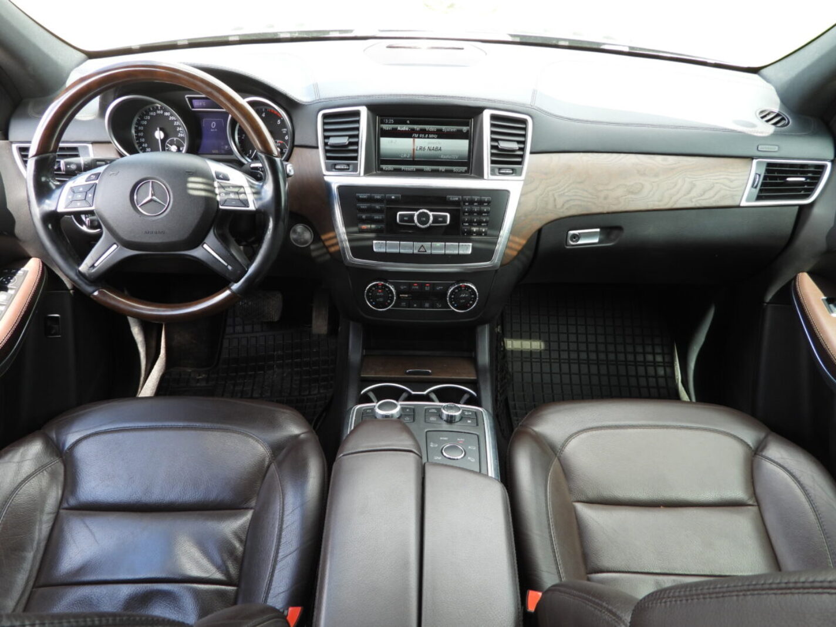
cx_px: 418
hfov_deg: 71.6
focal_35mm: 24
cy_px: 314
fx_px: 580
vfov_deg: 56.8
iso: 100
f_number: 2.8
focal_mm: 4.3
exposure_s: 1/80
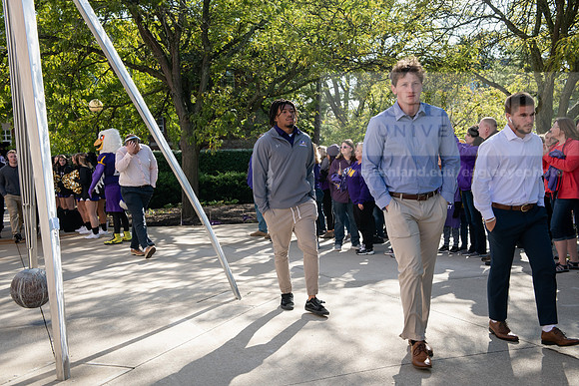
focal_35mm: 44
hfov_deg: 44.5
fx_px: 708
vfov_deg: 30.5
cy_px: 193
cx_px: 290
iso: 400
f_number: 6.3
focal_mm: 44
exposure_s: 1/640
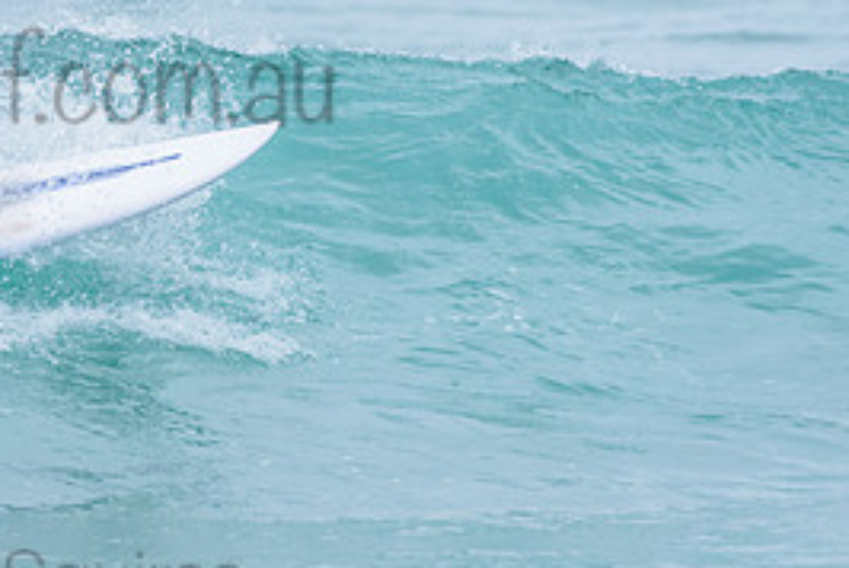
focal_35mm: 1367
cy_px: 29
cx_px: -184
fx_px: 32273
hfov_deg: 1.5
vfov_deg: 1.0
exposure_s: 1/2000
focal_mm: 500
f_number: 5.6
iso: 800
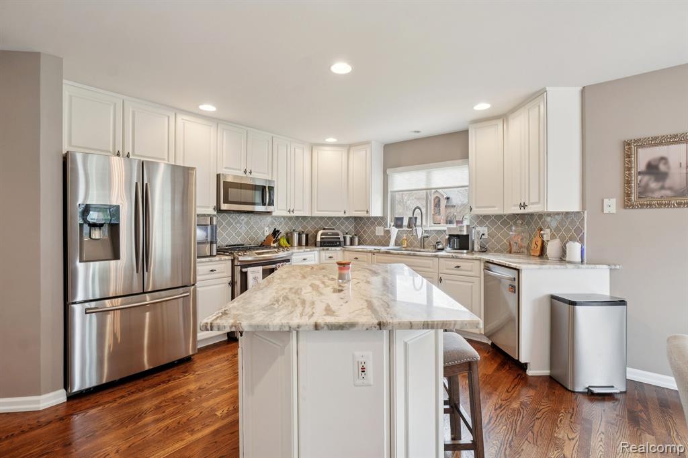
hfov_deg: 95.0
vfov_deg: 72.0
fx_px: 315
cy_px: 229
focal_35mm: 16
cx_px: 344
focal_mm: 11
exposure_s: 1/15
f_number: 8
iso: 400
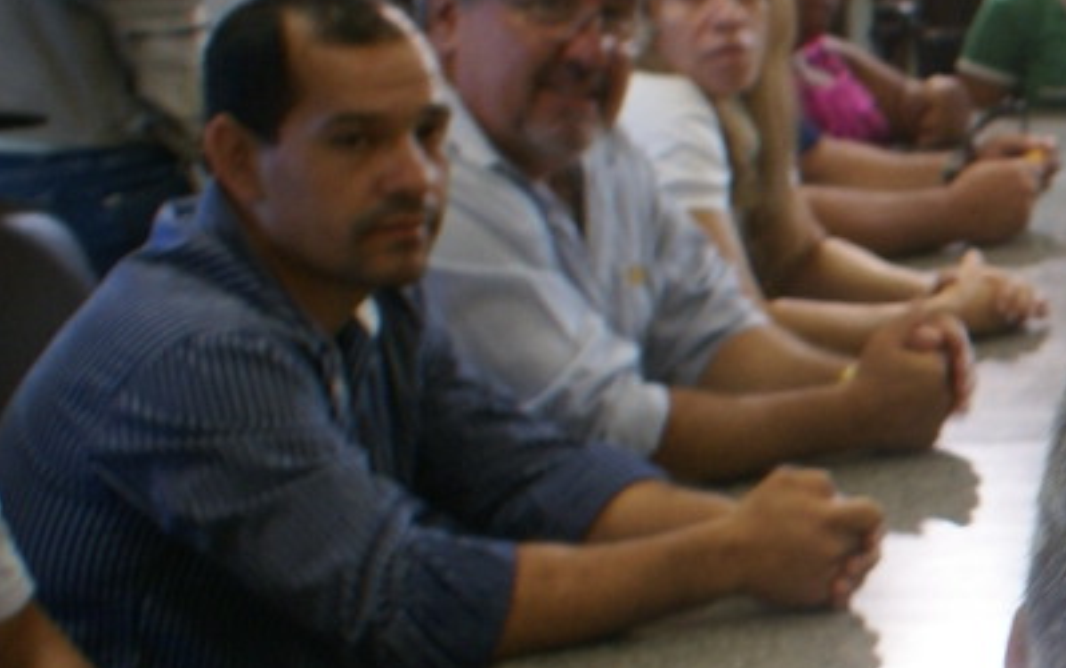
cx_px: 1873
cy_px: 385
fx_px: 4274
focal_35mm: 147
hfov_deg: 13.0
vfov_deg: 8.9
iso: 100
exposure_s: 1/30
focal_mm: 20
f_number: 4
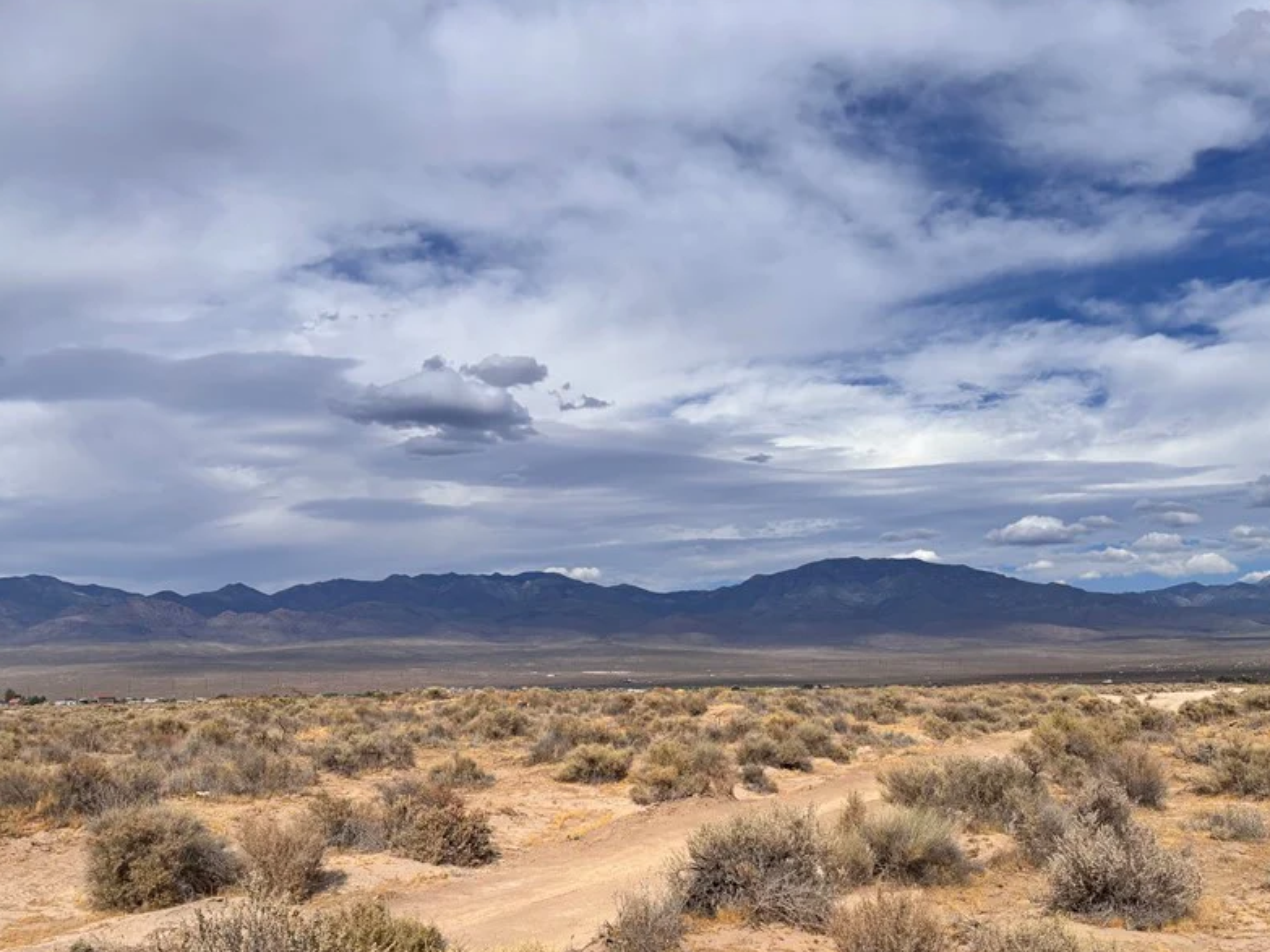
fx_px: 1247
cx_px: 684
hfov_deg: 53.9
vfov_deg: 41.4
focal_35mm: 34
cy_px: 607
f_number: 1.6
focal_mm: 5.96
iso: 50
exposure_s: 1/7692
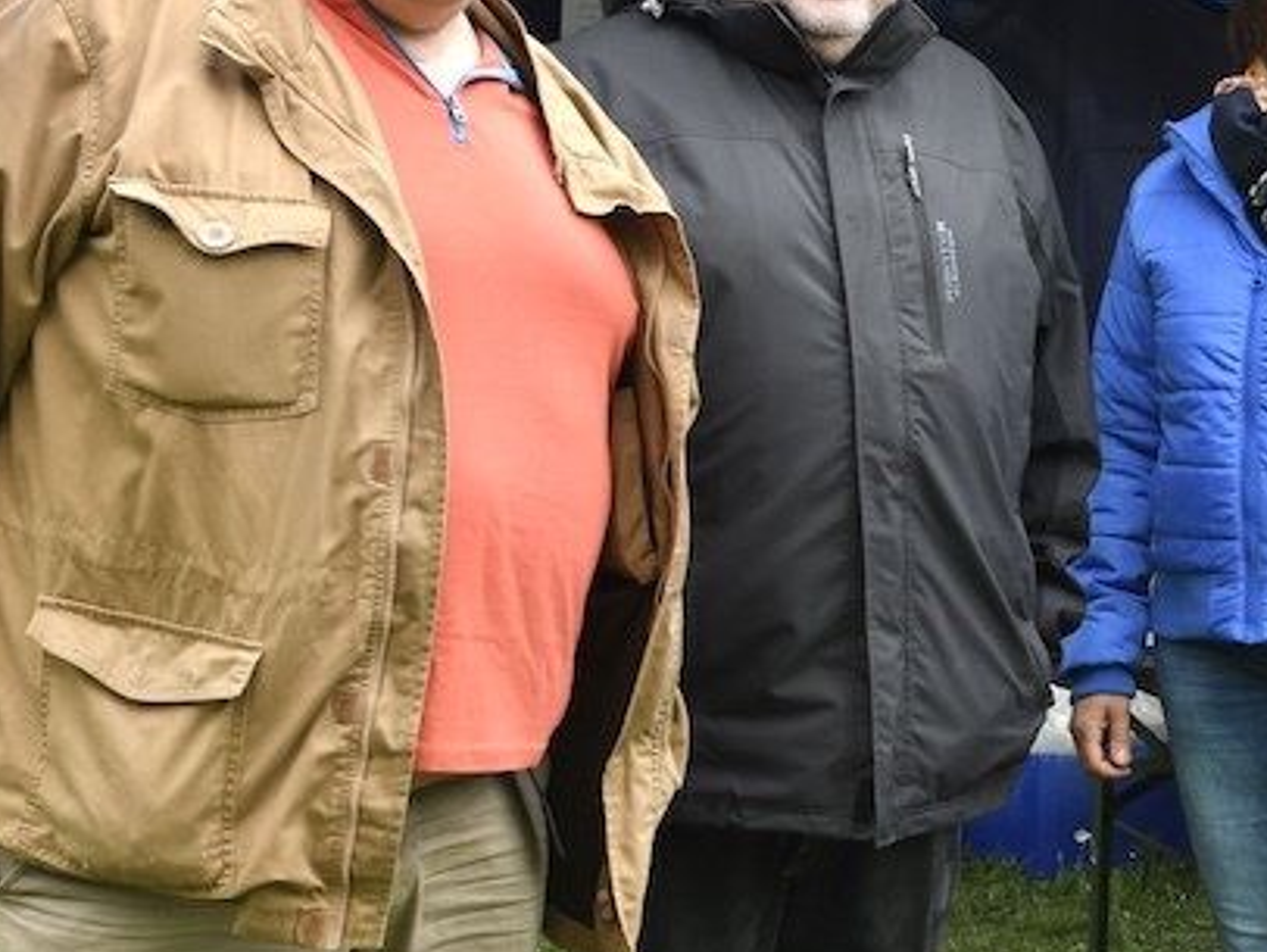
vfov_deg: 18.4
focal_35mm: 80
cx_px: 1373
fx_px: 2930
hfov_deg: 23.0
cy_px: 410
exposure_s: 1/160
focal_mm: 22
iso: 400
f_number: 9
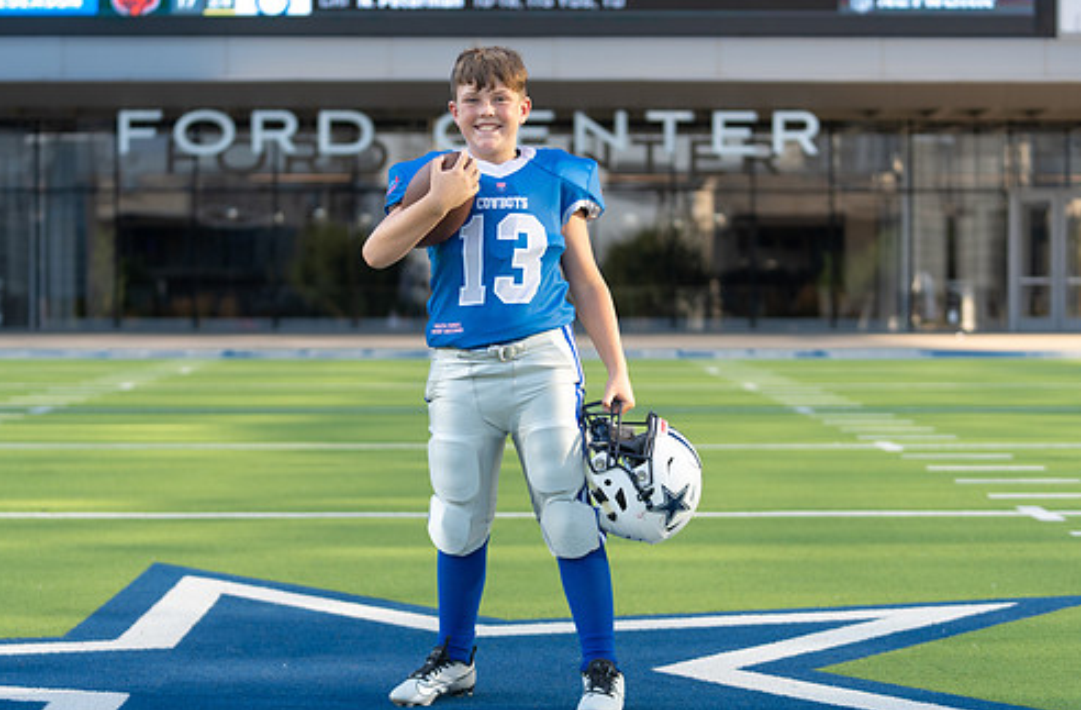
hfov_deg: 23.5
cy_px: 360
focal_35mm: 87
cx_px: 512
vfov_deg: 15.5
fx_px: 2600
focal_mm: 70
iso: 100
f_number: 2.8
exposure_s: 1/500
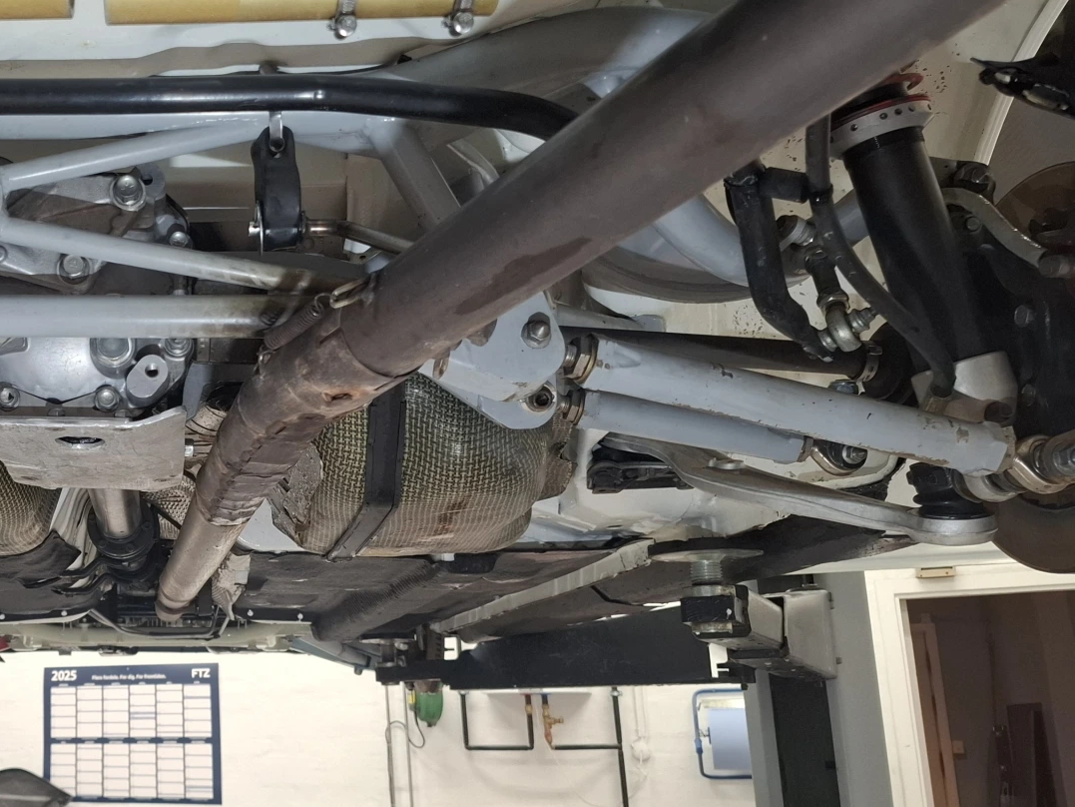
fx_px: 1273
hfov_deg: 42.3
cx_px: 121
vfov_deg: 35.0
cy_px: 483
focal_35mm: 41
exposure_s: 1/50
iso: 200
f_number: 1.8
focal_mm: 5.54
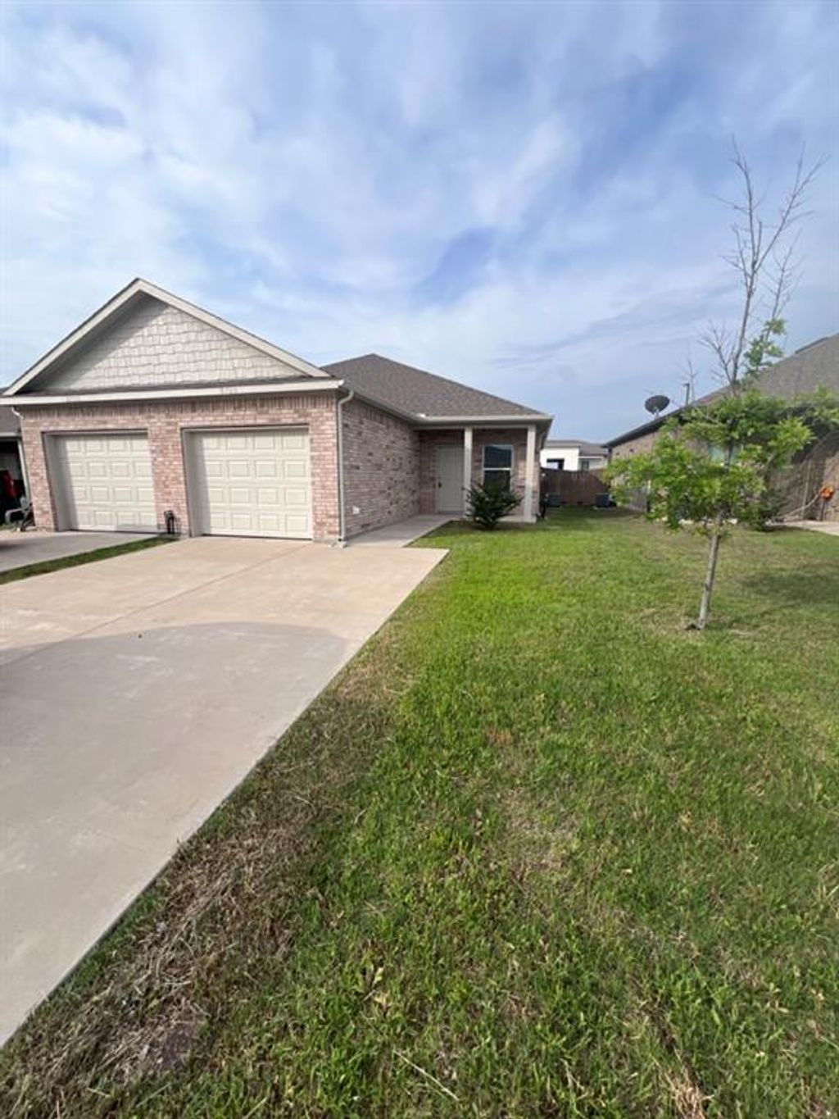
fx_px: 420
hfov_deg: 89.9
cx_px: 420
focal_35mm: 13
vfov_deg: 106.2
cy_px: 560
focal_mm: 1.57
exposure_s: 1/1357
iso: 32
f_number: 1.8
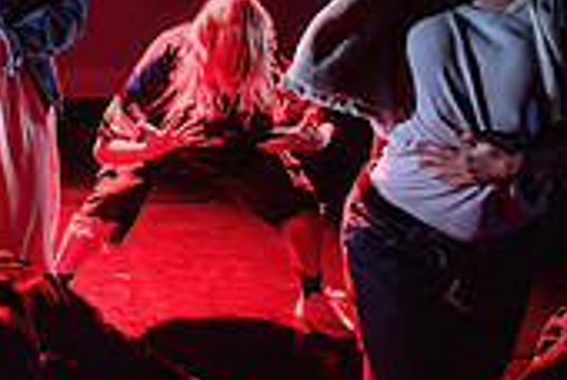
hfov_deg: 19.4
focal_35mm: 95
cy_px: 257
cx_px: -208
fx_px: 1499
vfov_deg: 14.4
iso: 6400
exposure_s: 1/300
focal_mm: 24
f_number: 2.8
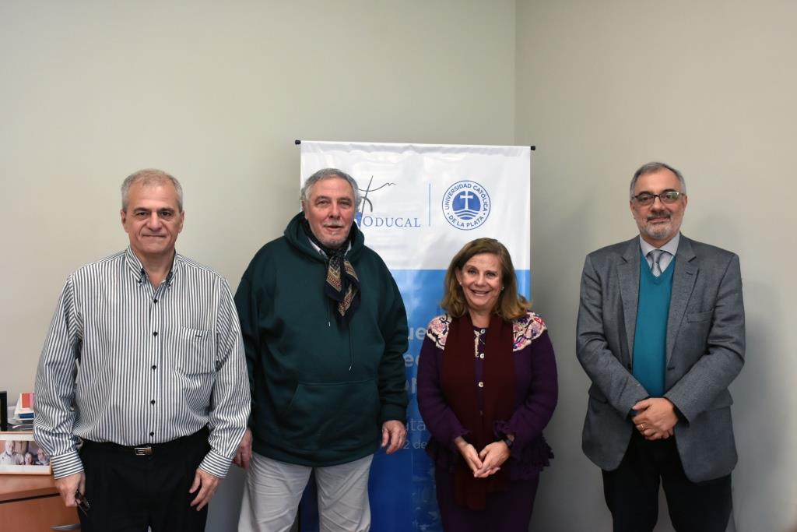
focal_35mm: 34
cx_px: 398
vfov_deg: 38.4
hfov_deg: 55.1
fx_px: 764
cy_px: 266
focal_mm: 23
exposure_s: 1/160
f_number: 6.3
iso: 1600
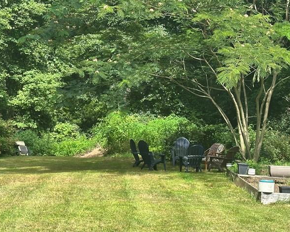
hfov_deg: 23.5
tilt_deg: -1.1
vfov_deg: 18.9
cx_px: 111
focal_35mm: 81
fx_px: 695
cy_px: 133
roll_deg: +0.1
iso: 64
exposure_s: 1/1357
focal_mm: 6.86
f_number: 1.78
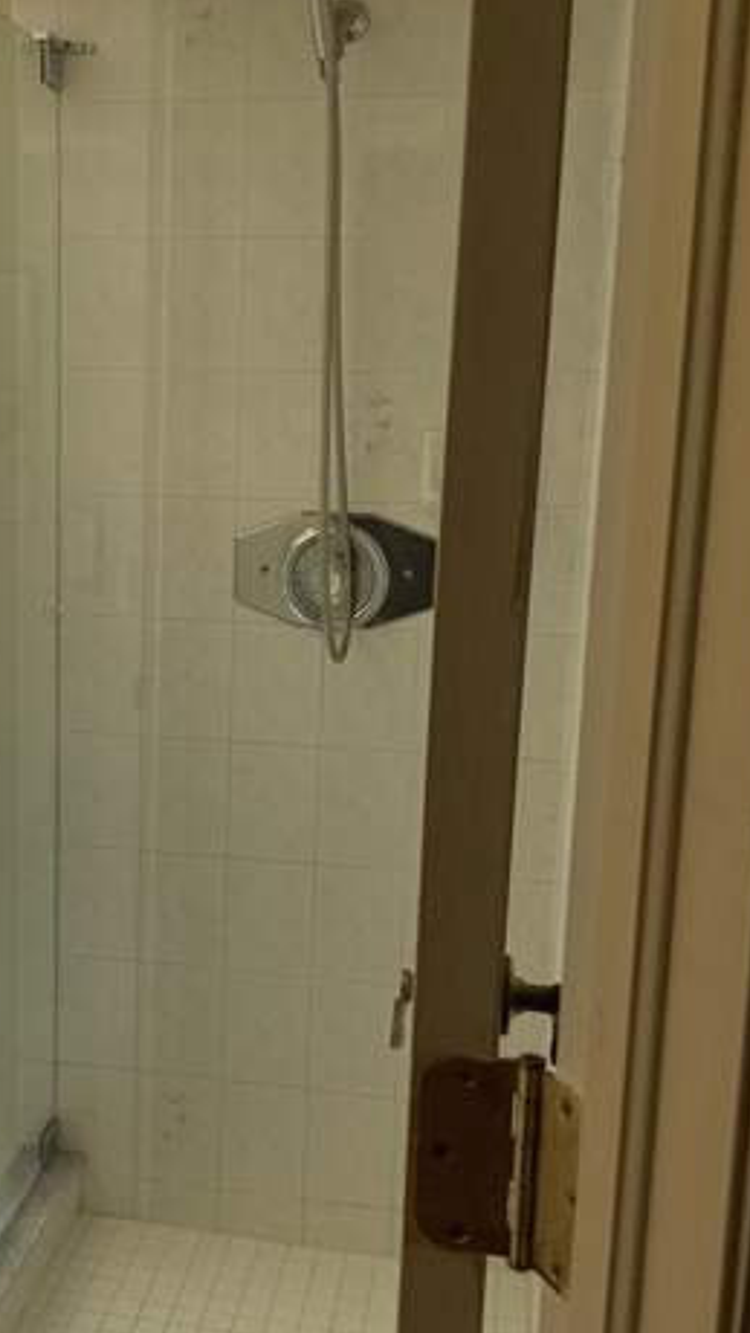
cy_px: 756
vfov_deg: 43.6
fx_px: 1660
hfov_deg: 25.0
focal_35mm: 47
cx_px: 139
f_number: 2.4
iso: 25
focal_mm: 3.3
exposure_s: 1/120
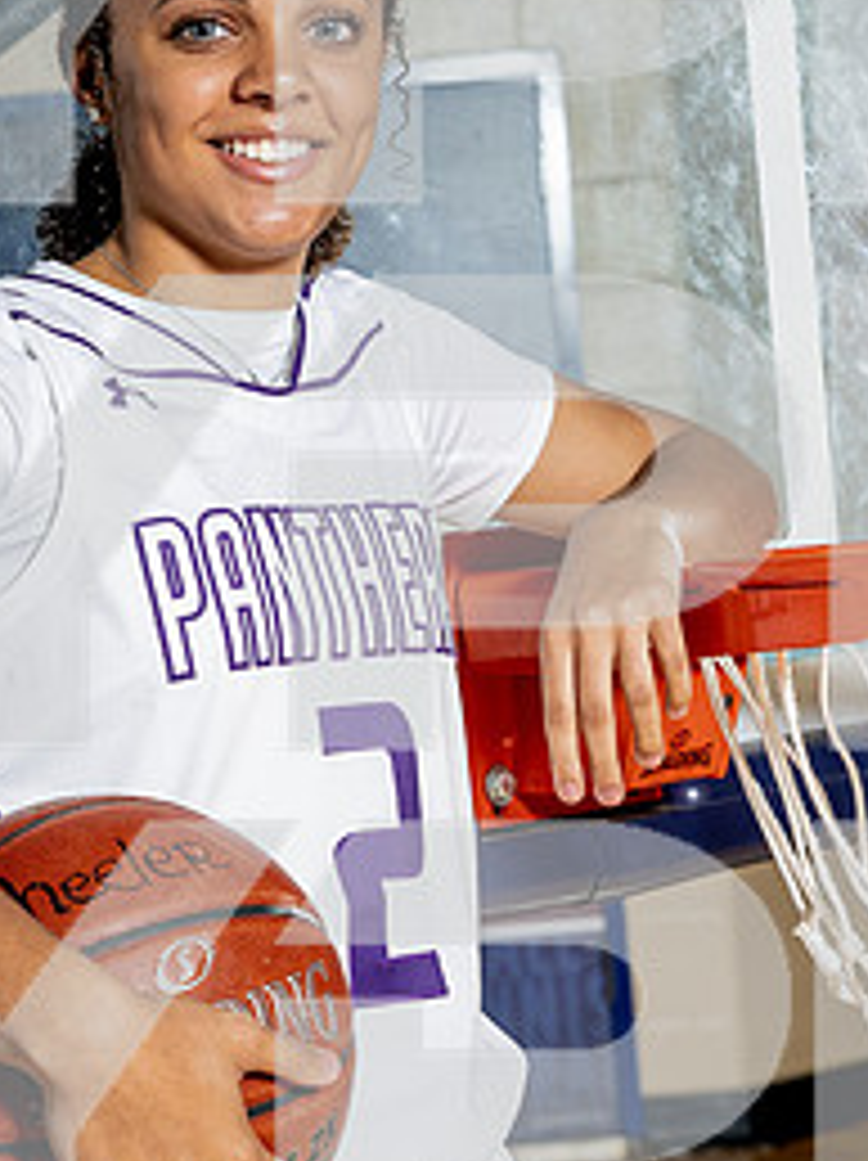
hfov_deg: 12.4
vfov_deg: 16.6
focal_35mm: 119
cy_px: 515
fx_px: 3985
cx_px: 202
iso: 400
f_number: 5.6
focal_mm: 55
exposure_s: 1/250
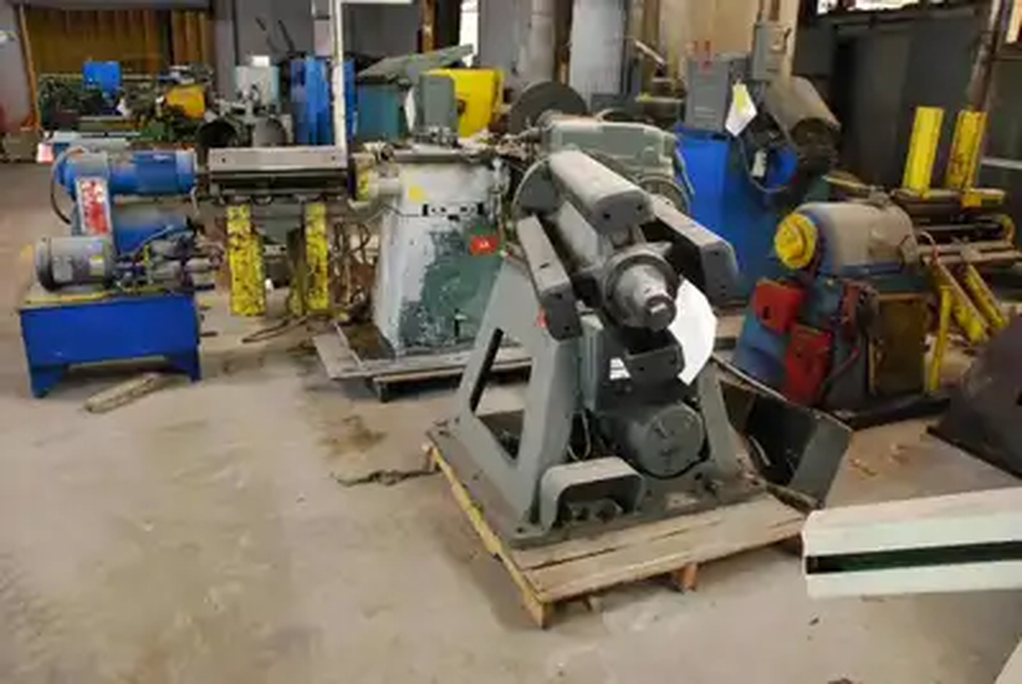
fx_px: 768
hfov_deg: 67.3
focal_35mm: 27
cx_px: 511
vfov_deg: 48.1
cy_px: 342
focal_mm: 18
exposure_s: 1/15
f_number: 3.5
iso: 1600
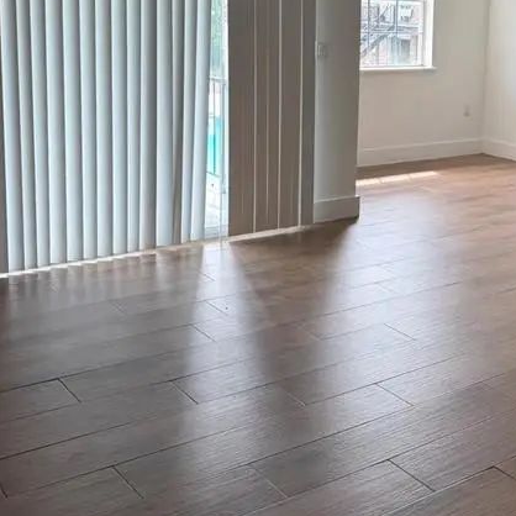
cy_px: 135
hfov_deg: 30.9
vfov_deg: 32.2
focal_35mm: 52
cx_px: 493
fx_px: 877
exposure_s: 1/221
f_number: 1.78
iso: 160
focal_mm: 6.76
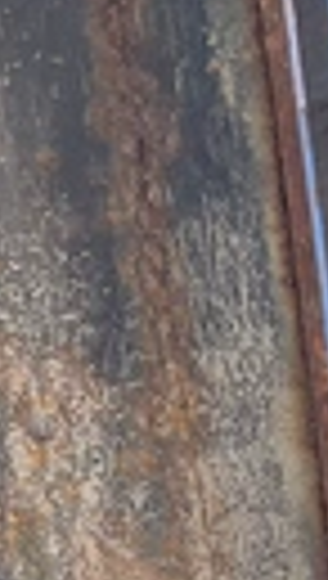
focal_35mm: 98
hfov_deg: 11.6
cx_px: -234
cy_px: 647
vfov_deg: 20.7
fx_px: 1508
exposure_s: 1/397
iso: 25
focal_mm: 3
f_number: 1.8
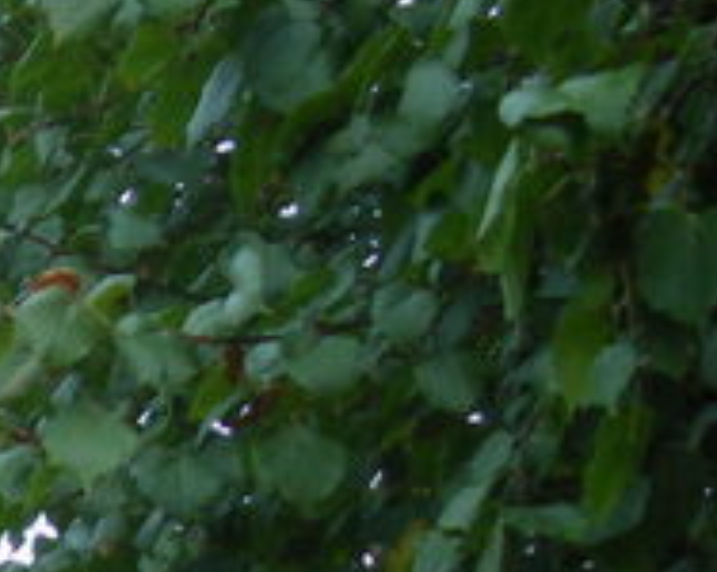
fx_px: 3964
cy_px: 1125
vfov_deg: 7.9
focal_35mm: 187
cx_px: -1068
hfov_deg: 9.2
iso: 64
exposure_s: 1/200
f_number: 3.5
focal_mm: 6.3
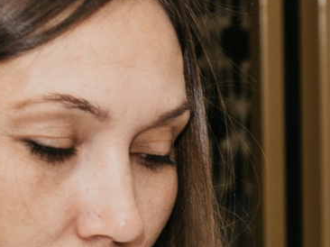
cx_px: 655
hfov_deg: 5.4
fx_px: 3449
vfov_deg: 4.1
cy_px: 507
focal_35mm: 362
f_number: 4.5
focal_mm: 50
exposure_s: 1/160
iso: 200
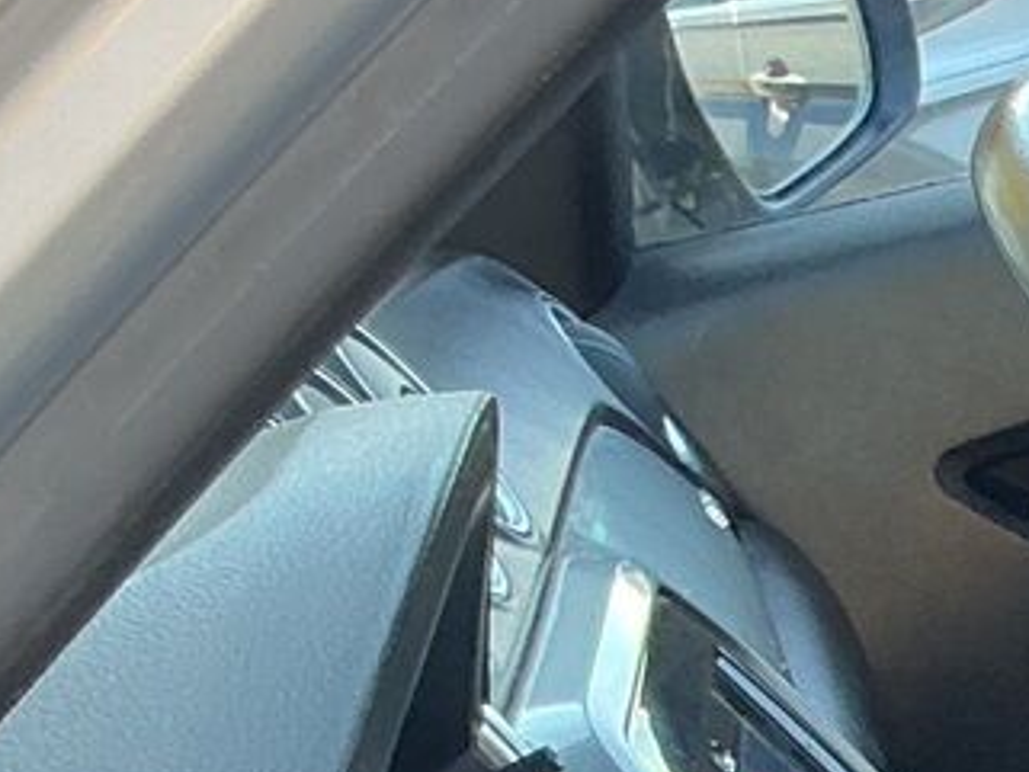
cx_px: 2396
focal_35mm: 154
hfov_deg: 11.0
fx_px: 4580
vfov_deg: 9.3
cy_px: 1333
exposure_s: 1/60
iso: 64
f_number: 1.8
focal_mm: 3
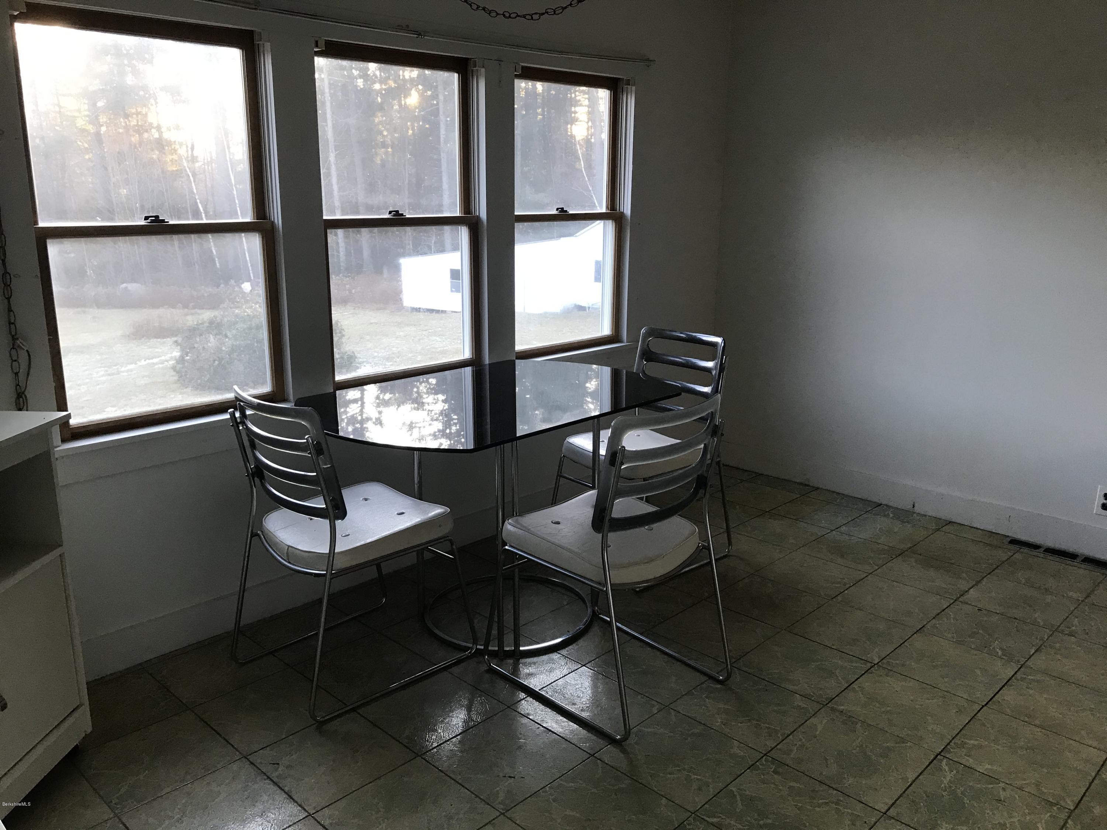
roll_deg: +0.1
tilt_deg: -14.0
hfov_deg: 63.4
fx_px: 895
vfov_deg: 49.7
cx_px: 554
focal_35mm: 28
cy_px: 415
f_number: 1.8
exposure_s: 1/24
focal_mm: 3.99
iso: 40
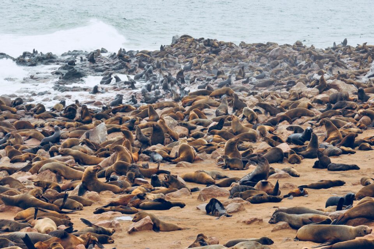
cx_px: 187
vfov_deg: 10.6
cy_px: 124
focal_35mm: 129
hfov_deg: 15.9
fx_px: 1340
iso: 400
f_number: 14
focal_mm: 86
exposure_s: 1/400
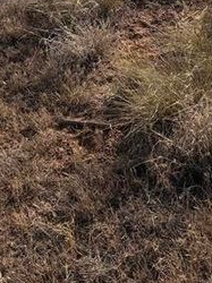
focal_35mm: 64
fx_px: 524
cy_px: -88
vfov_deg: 25.8
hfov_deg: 22.1
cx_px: 206
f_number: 1.78
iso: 125
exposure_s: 1/14286
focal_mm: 6.76
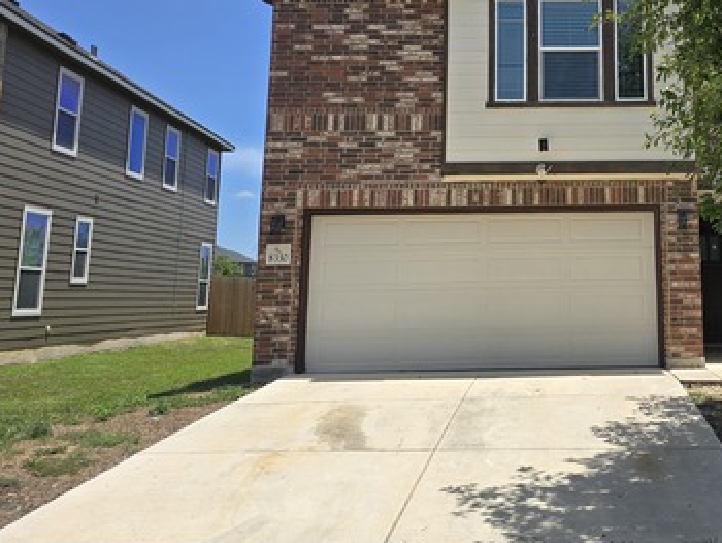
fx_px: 877
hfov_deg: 42.8
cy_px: 130
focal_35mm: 42
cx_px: 576
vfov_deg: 33.6
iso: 12
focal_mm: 6.3
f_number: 1.7
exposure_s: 1/812
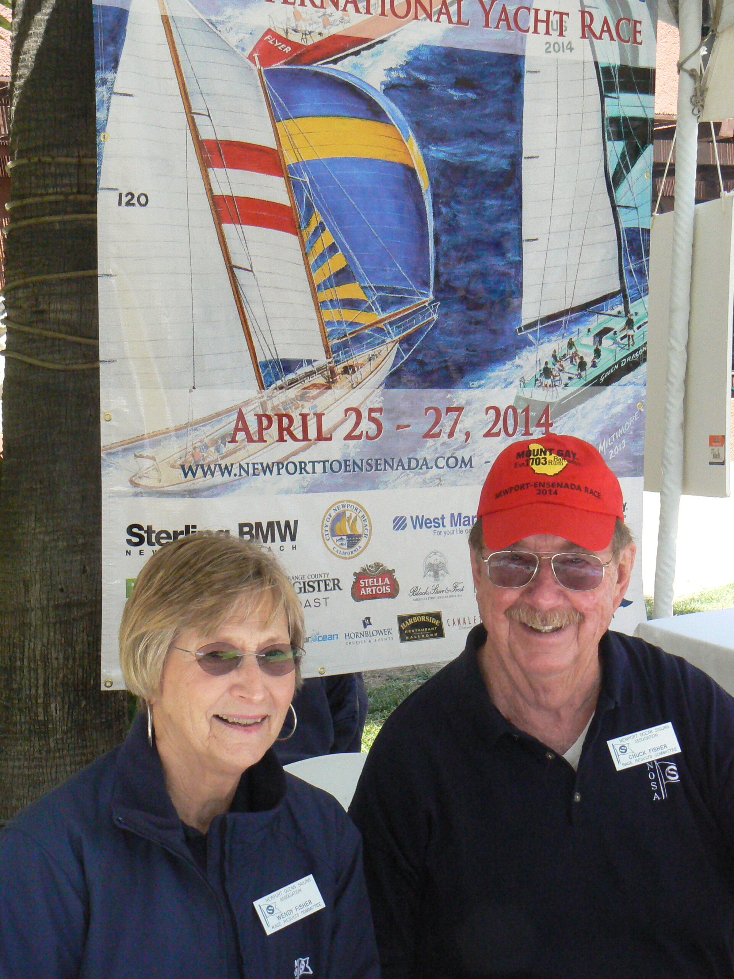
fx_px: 1668
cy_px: 490
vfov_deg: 32.7
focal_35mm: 59
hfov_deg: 24.8
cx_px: 367
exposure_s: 1/400
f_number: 7.1
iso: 400
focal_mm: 9.8
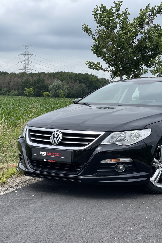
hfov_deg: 18.4
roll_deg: -2.2
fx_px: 493
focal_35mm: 73
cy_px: 122
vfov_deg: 27.7
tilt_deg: -2.1
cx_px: 136
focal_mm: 6
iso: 25
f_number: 2
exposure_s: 1/1065
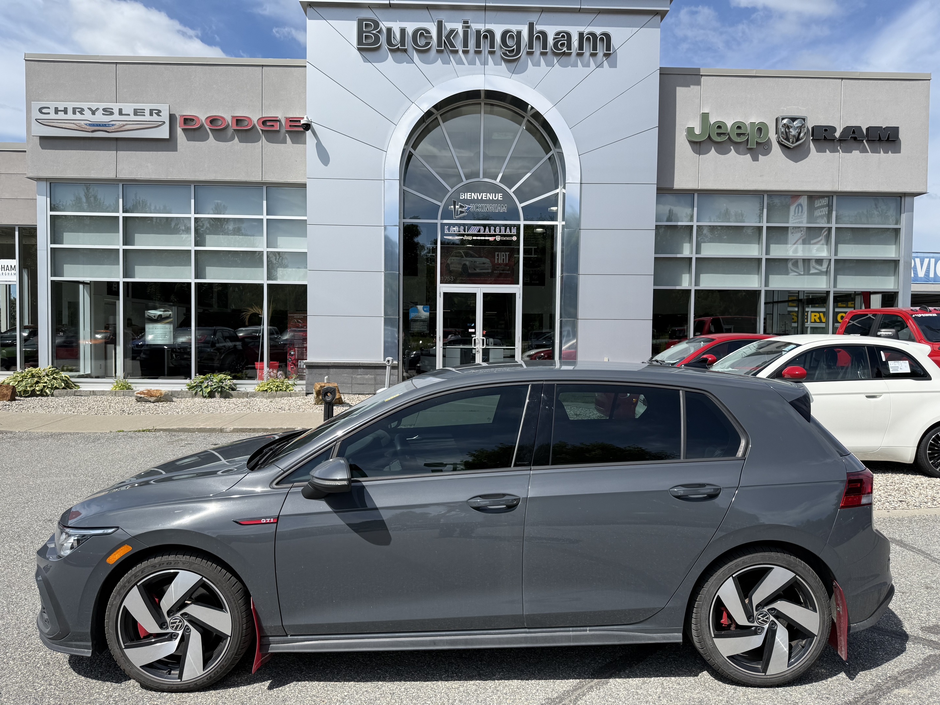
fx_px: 652
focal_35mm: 24
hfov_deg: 71.6
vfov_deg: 56.8
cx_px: 470
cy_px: 352
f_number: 1.78
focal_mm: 6.76
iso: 80
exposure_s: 1/4975
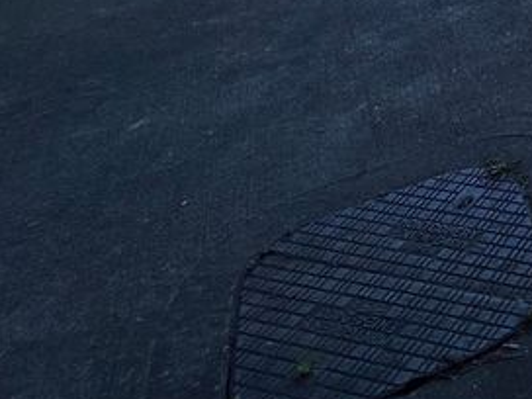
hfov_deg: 26.3
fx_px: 815
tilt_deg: -4.9
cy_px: -324
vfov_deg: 19.9
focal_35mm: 53
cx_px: 800
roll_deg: +0.3
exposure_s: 1/1033
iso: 32
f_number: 1.8
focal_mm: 1.57
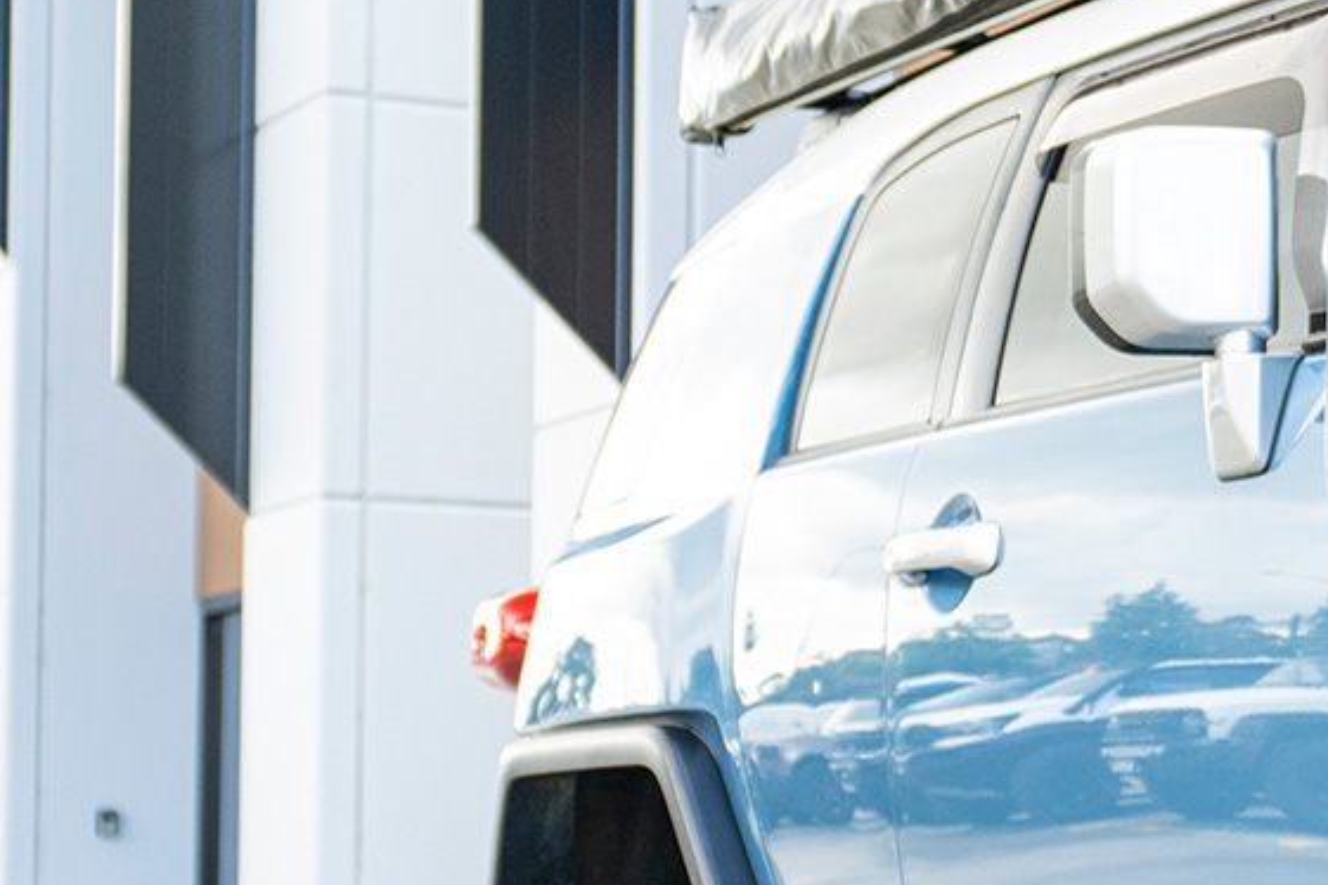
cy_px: 743
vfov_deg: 14.6
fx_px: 3430
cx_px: 2038
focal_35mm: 93
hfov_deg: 19.0
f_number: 4
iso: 400
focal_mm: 29
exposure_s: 1/160
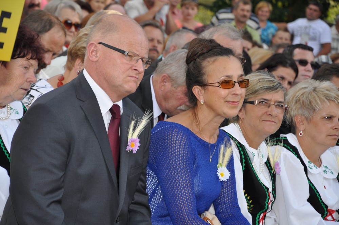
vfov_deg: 8.7
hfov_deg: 13.1
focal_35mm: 158
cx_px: 170
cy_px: 112
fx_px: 1481
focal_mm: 105
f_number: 7.1
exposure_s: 1/200
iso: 200
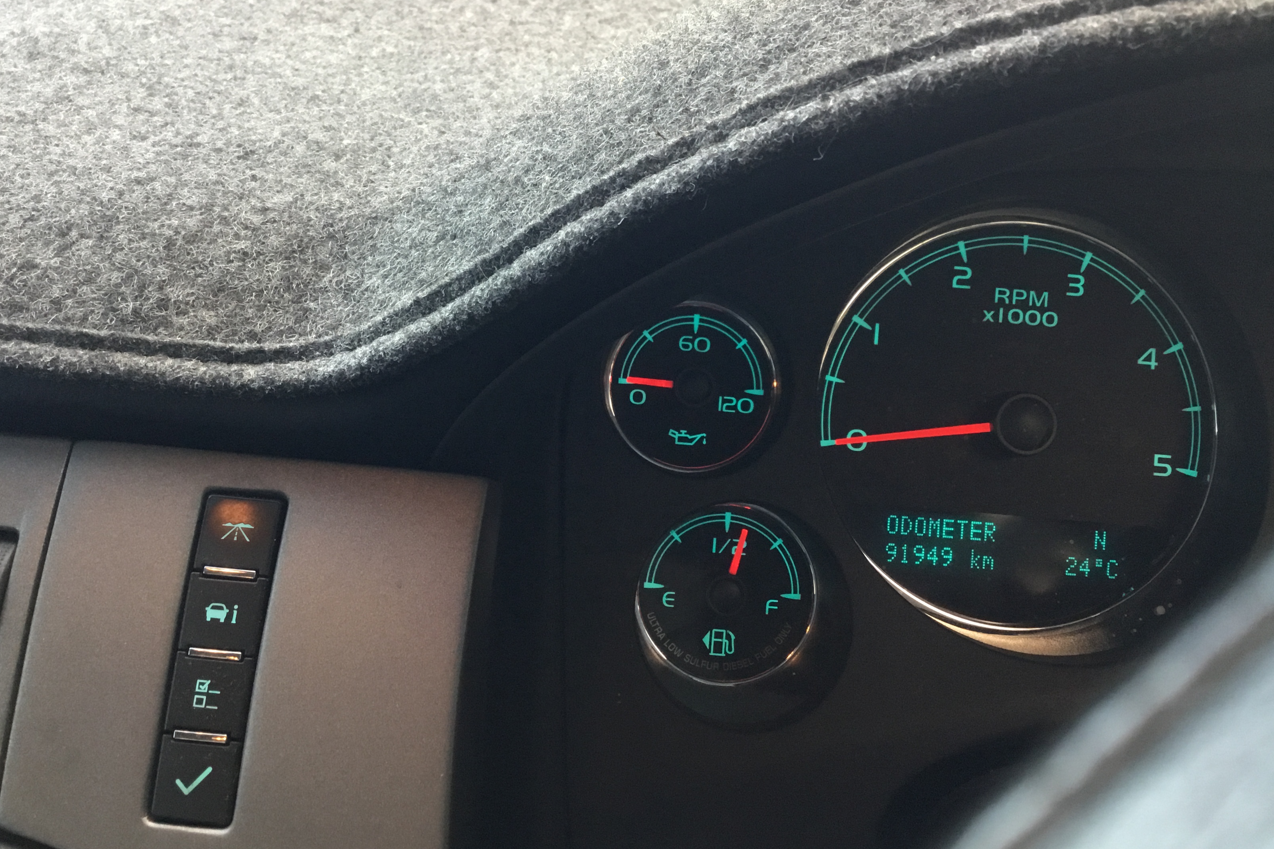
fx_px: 1168
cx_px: 624
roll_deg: -0.3
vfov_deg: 39.9
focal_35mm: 33
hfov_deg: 57.2
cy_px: 396
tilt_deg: -23.7
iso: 160
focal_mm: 3.3
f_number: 2.4
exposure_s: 1/33
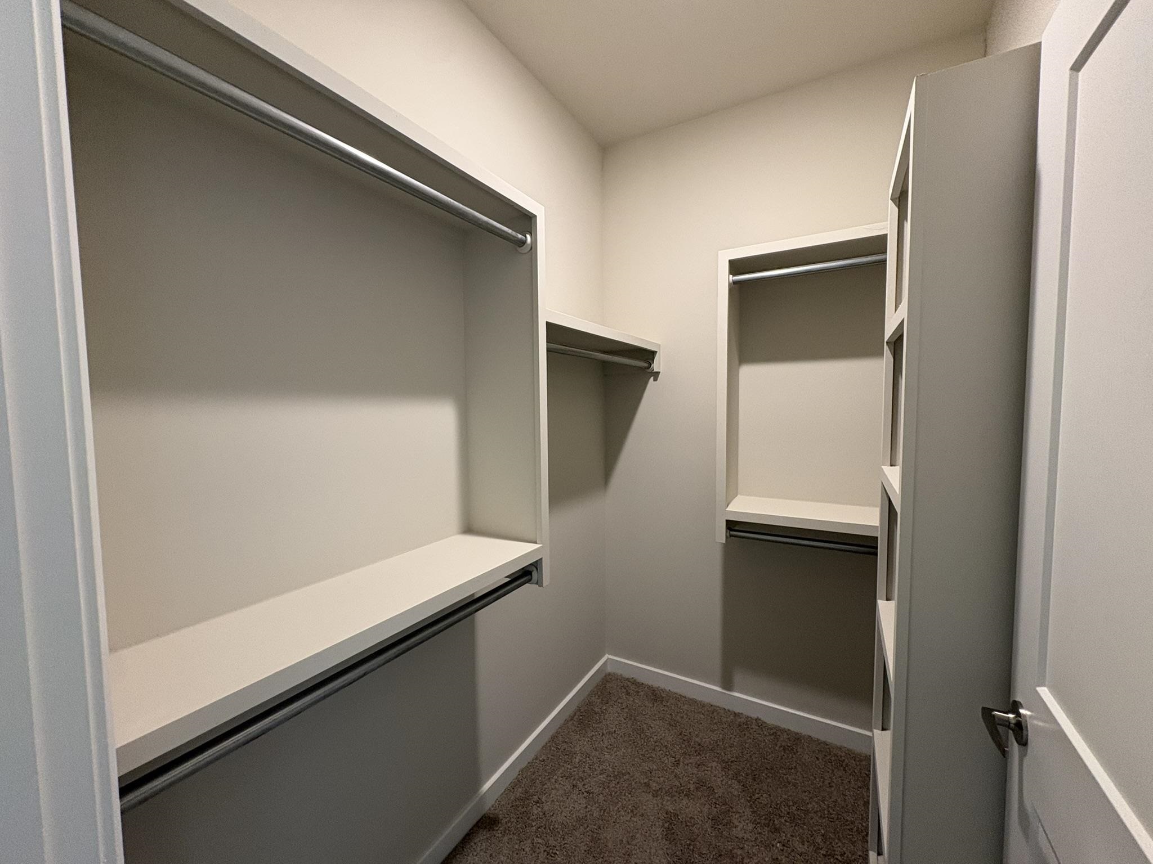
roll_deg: +0.7
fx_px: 466
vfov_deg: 85.7
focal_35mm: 14
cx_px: 576
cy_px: 432
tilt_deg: -3.0
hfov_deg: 102.1
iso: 250
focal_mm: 2.22
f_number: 2.2
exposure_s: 1/60
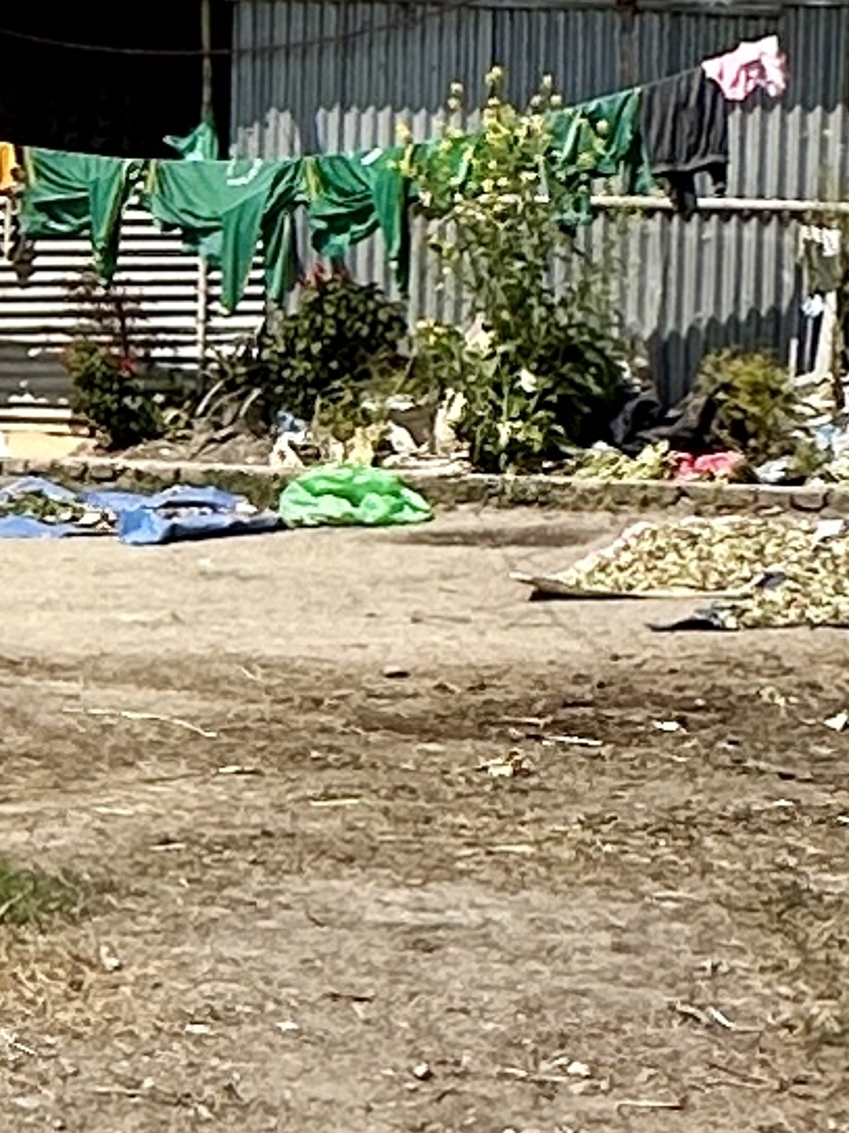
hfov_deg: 11.2
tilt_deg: +1.5
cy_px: 177
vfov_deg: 18.7
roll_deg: -0.6
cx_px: -1375
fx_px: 3402
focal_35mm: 104
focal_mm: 2.22
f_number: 2.2
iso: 40
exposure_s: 1/2132
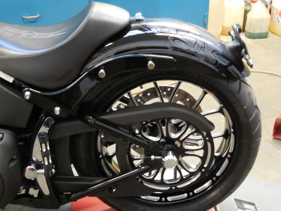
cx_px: 140
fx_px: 495
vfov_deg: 24.0
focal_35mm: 61
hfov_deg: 31.7
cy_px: 106
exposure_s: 1/4
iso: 400
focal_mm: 11
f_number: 4.3
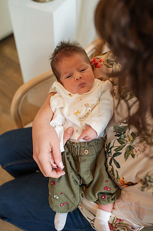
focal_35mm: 35
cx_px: 76
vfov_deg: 54.5
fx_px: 224
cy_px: 116
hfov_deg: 37.8
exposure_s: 1/400
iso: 1000
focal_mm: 35
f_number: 3.2
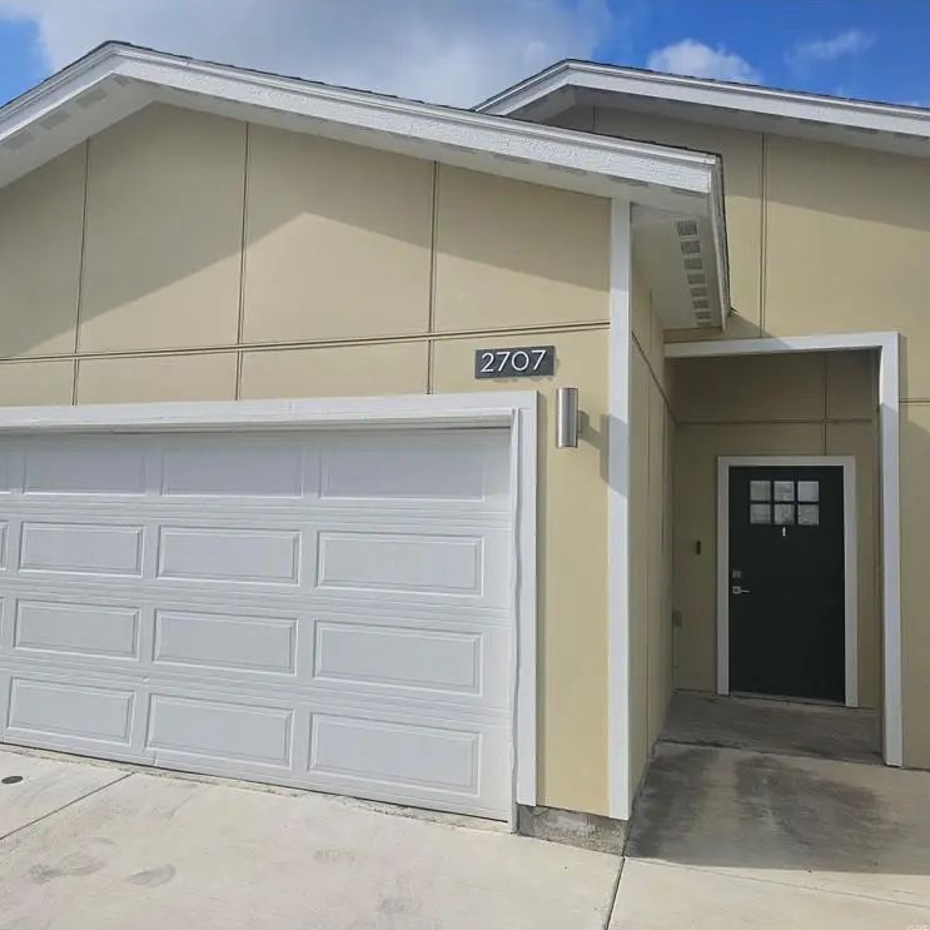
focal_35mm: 28
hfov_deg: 56.9
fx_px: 851
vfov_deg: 57.3
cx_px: 381
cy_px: 476
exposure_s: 1/1410
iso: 10
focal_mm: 6.3
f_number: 1.7
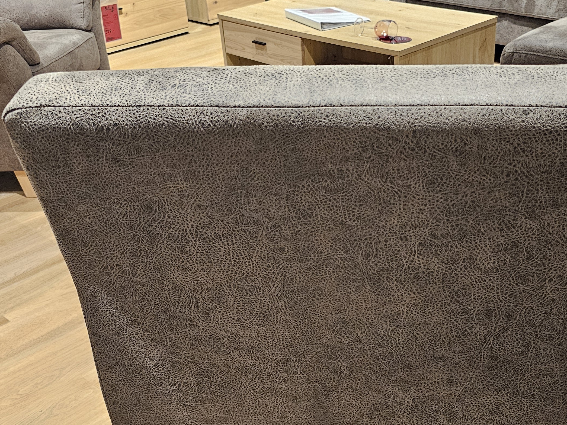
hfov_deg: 42.7
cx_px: 341
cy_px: 268
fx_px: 721
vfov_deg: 32.7
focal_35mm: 44
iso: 800
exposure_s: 1/100
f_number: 1.7
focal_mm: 6.3
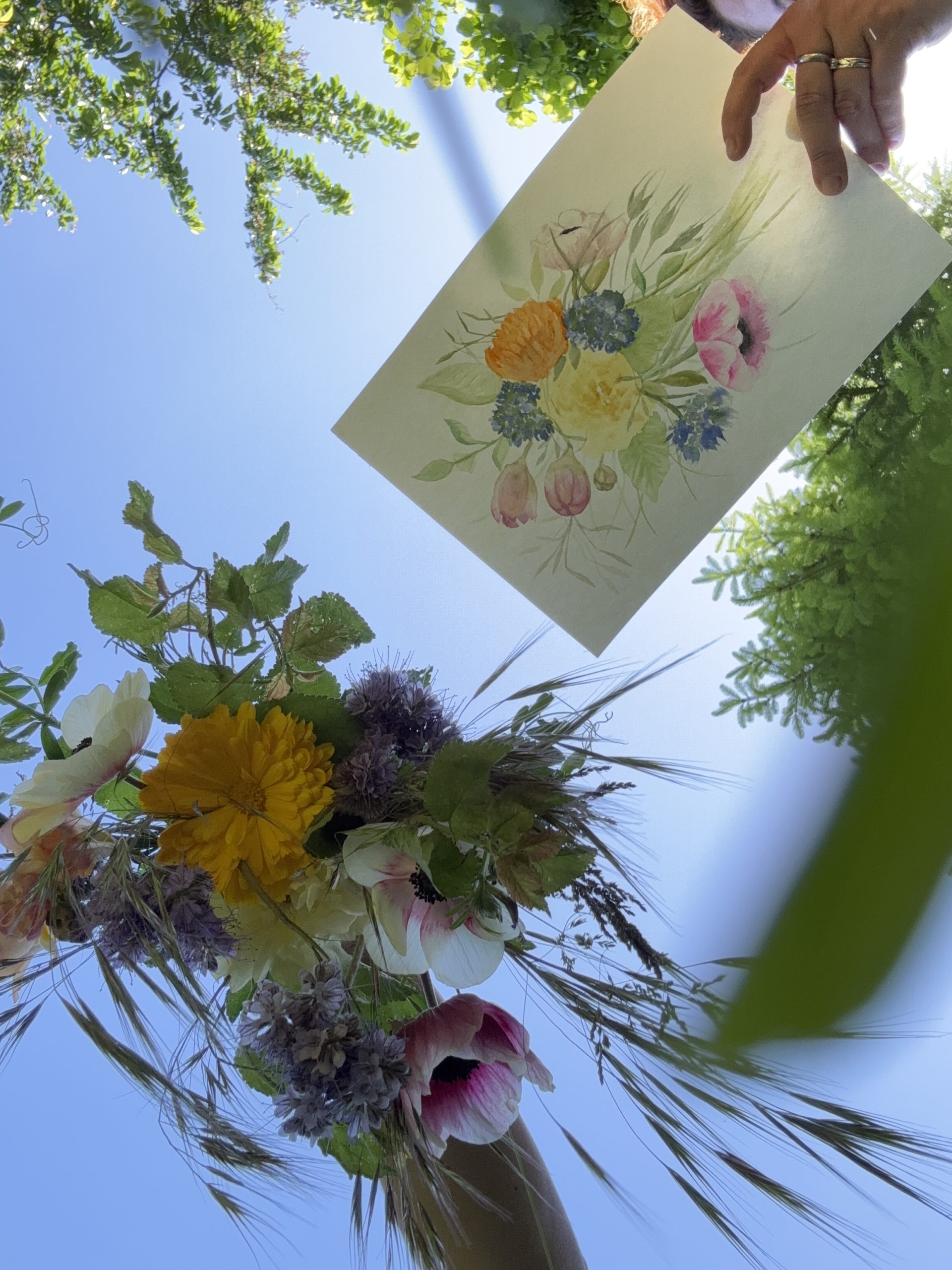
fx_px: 1100
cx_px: 476
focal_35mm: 30
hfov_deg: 46.8
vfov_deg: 60.0
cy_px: 635
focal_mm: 2.69
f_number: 1.9
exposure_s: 1/228
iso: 25
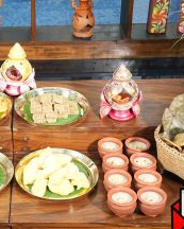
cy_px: 98
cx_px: 10
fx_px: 481
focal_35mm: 71
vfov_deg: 26.8
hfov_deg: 21.1
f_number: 8
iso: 800
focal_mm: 36.4
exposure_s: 1/100
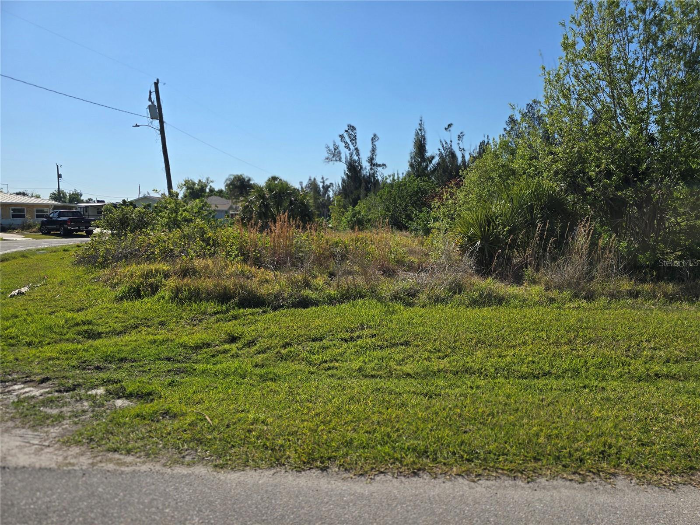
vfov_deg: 58.9
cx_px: 350
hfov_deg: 73.9
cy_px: 262
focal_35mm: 23
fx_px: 465
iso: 12
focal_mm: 6.3
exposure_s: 1/1418
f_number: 1.7
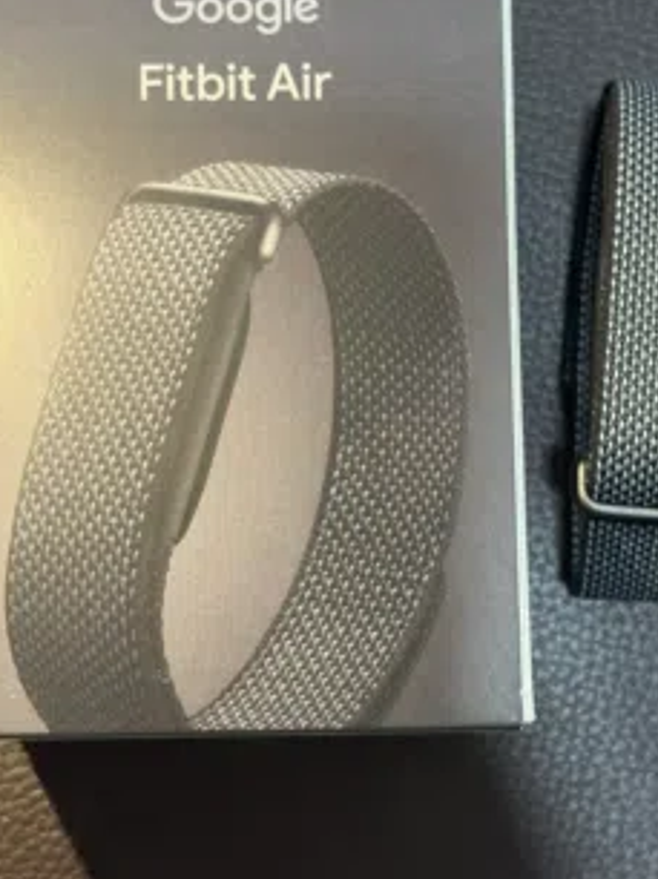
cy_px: 330
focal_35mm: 68
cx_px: 319
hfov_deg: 21.6
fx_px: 1726
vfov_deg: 28.5
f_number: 1.6
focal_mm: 5.96
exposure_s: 1/50
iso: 125
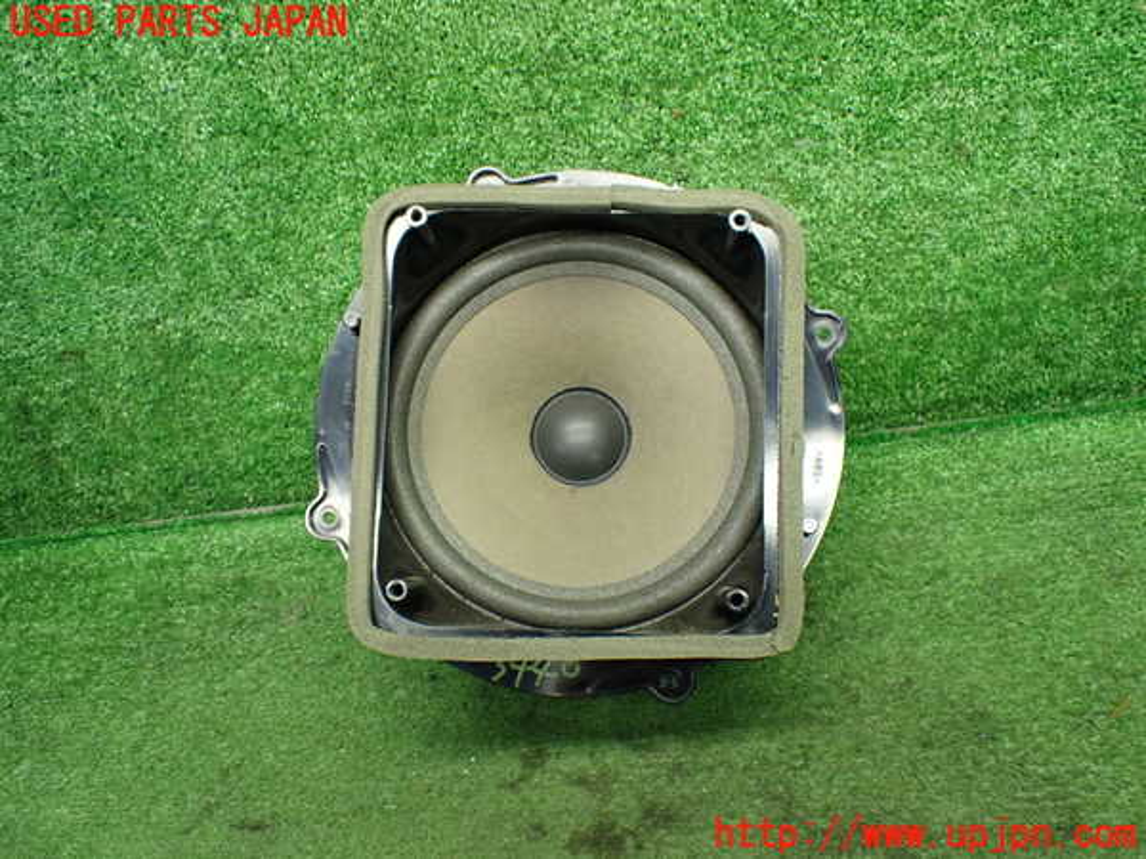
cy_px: 430
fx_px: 993
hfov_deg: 60.0
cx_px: 573
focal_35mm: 30
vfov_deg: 46.8
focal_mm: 5.4
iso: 800
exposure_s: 1/125
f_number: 2.3
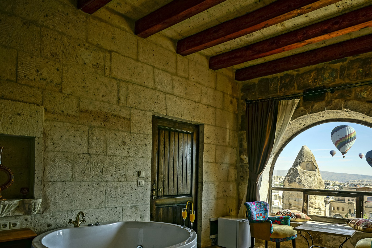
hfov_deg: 73.5
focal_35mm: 24
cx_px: 203
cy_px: 151
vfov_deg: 52.7
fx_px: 248
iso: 200
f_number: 4.5
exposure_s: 1/200
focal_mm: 17
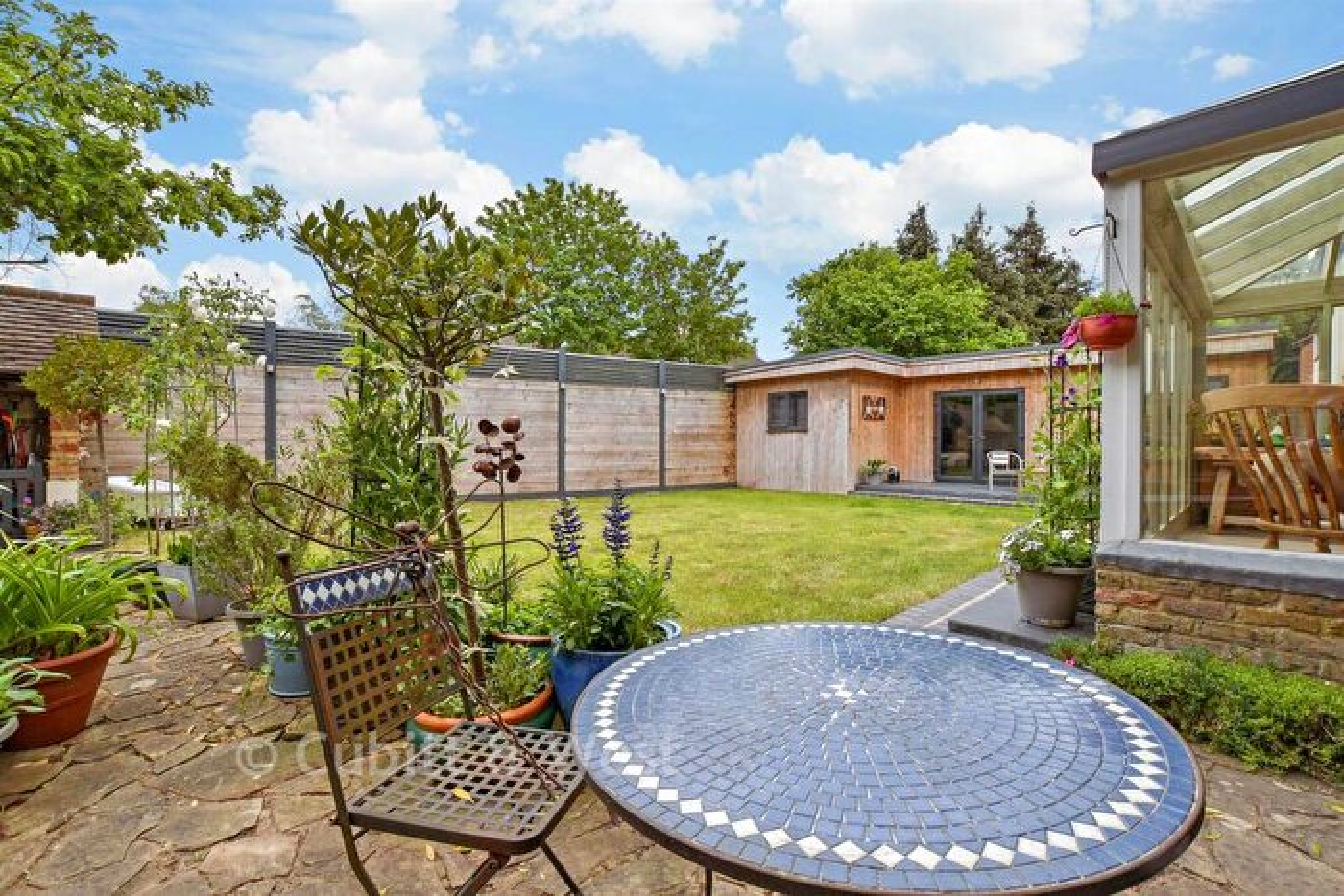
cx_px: 672
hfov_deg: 100.4
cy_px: 448
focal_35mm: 15
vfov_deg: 77.4
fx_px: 560
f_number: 8
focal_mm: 10
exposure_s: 1/125
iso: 160
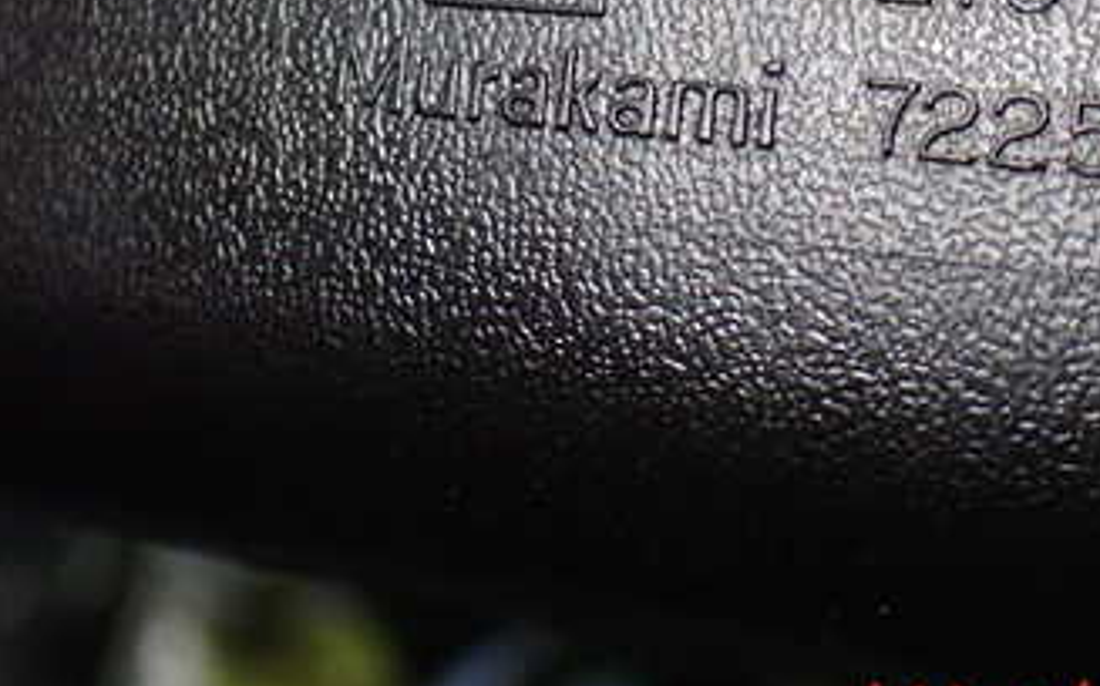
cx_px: 619
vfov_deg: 18.1
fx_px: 2097
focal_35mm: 70
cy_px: 3
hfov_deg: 29.4
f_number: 2.5
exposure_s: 1/160
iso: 800
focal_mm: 6.37
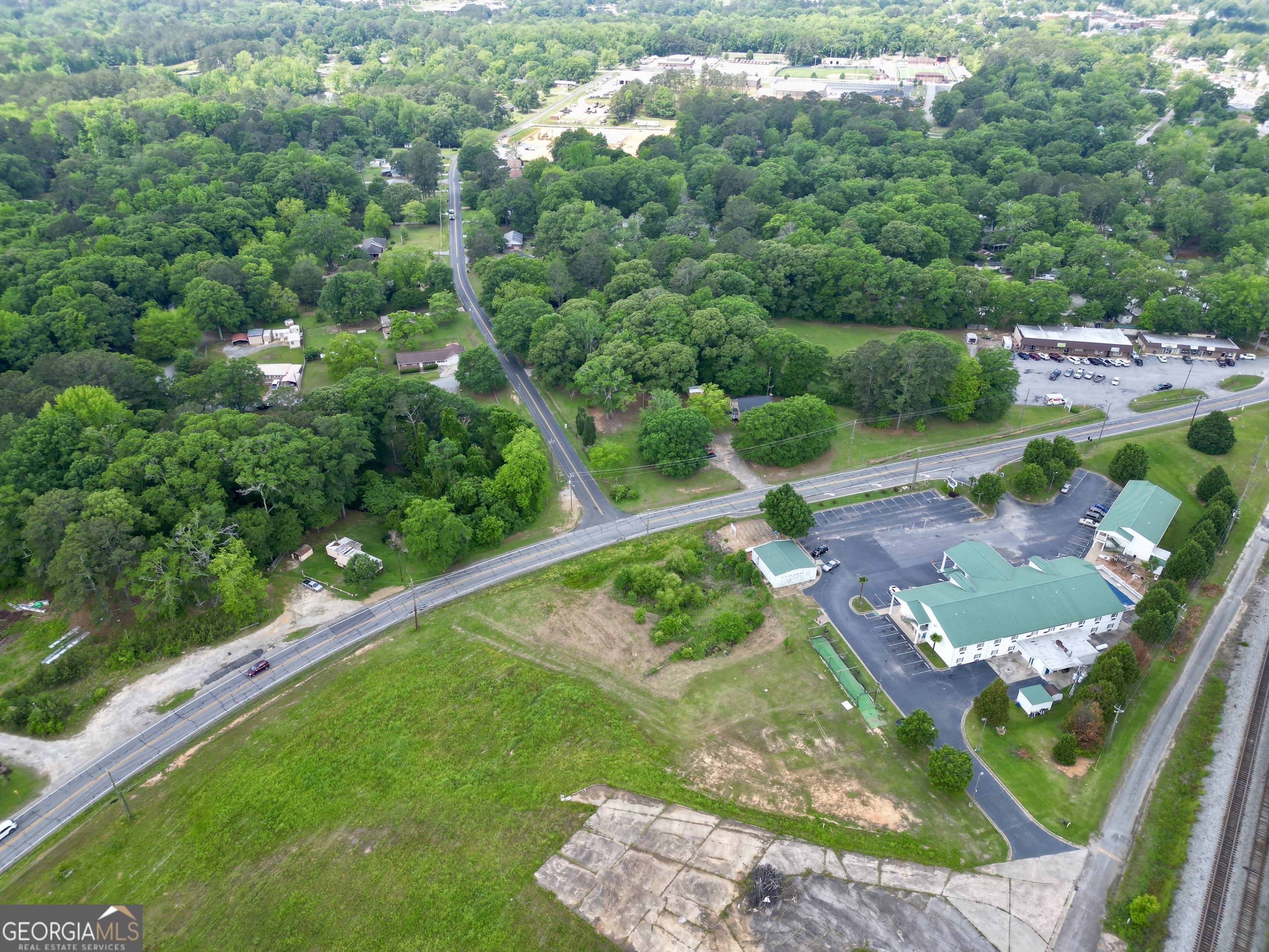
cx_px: 634
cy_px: 476
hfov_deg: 71.6
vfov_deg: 56.8
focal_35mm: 24
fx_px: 880
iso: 100
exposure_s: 1/640
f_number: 1.7
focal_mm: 6.72
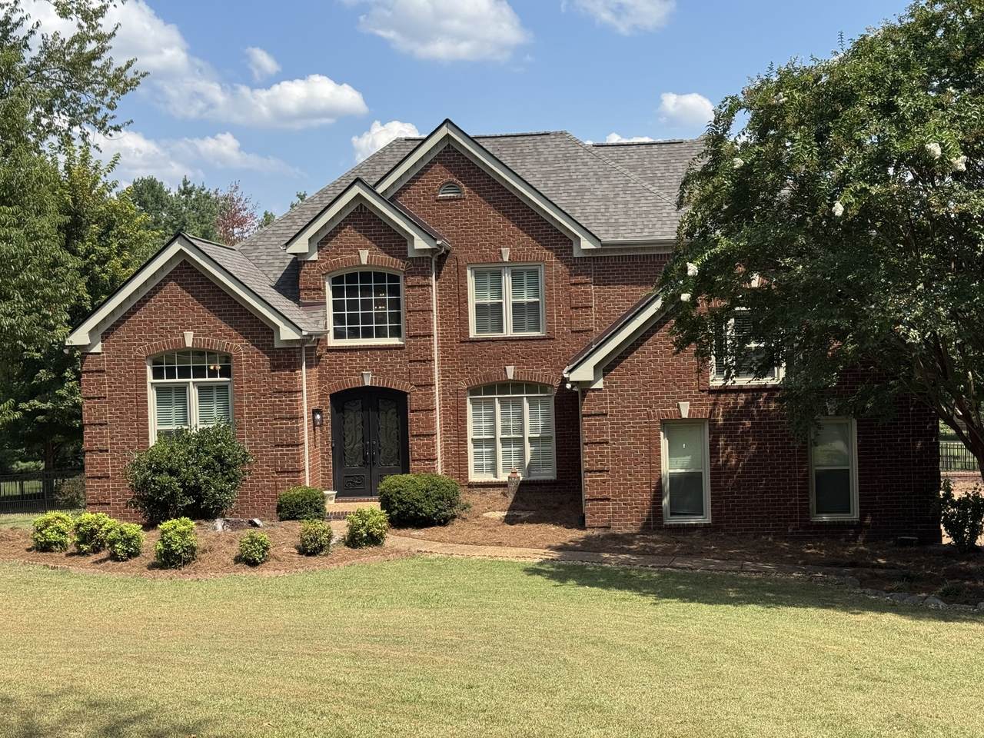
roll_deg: +1.5
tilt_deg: -2.7
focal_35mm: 48
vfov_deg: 30.3
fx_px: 1364
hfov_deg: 39.7
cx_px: 492
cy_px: 369
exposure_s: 1/2959
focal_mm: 6.76
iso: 64
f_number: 1.78
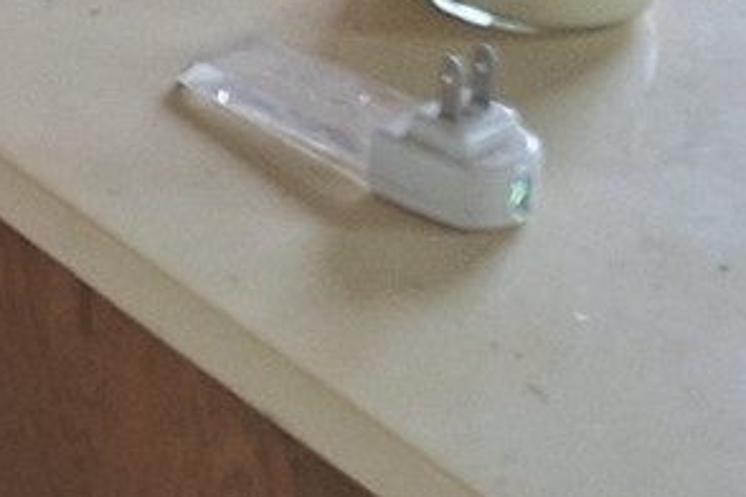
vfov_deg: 7.8
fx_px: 3232
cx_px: -835
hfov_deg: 11.6
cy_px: -928
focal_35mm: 156
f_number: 1.8
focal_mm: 5.54
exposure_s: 1/40
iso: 80
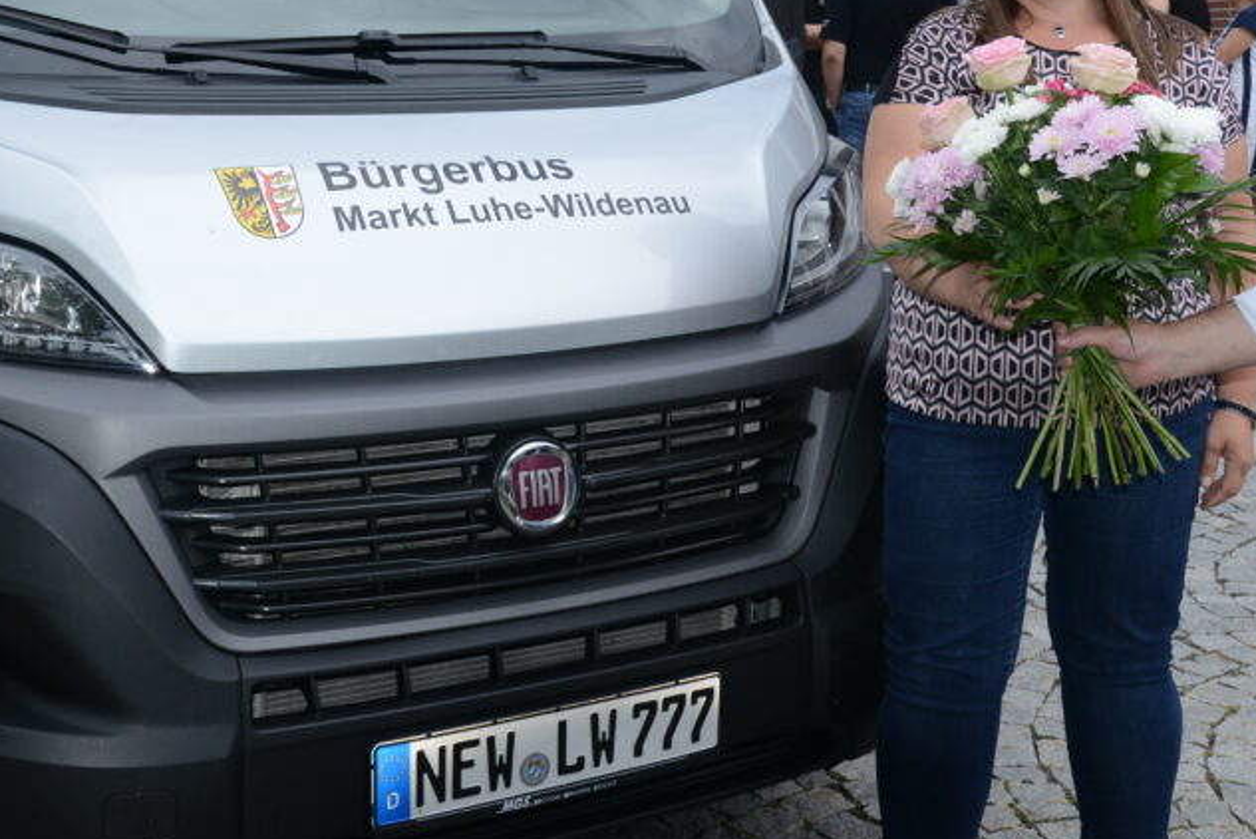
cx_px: 668
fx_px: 1989
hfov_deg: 35.0
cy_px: 168
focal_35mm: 57
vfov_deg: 23.5
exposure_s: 1/250
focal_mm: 30
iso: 1000
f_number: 11
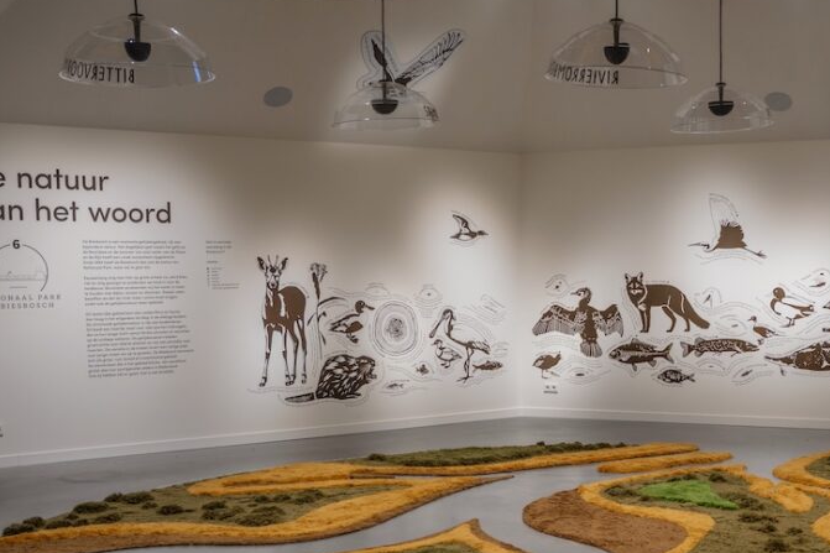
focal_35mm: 49
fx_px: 1137
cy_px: 381
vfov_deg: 27.1
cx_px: 605
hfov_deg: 39.2
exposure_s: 1/30
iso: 250
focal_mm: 29.8
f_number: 2.8
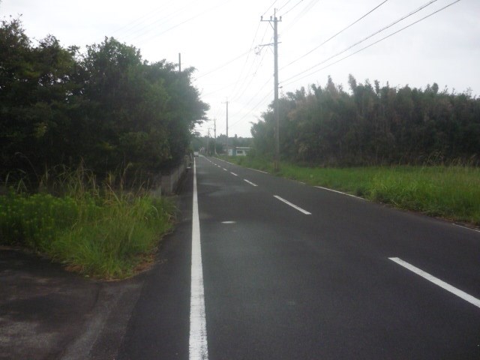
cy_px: 180
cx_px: 240
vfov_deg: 42.9
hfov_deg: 55.4
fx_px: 458
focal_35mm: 33
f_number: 2.8
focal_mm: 5.5
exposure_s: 1/640
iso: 400
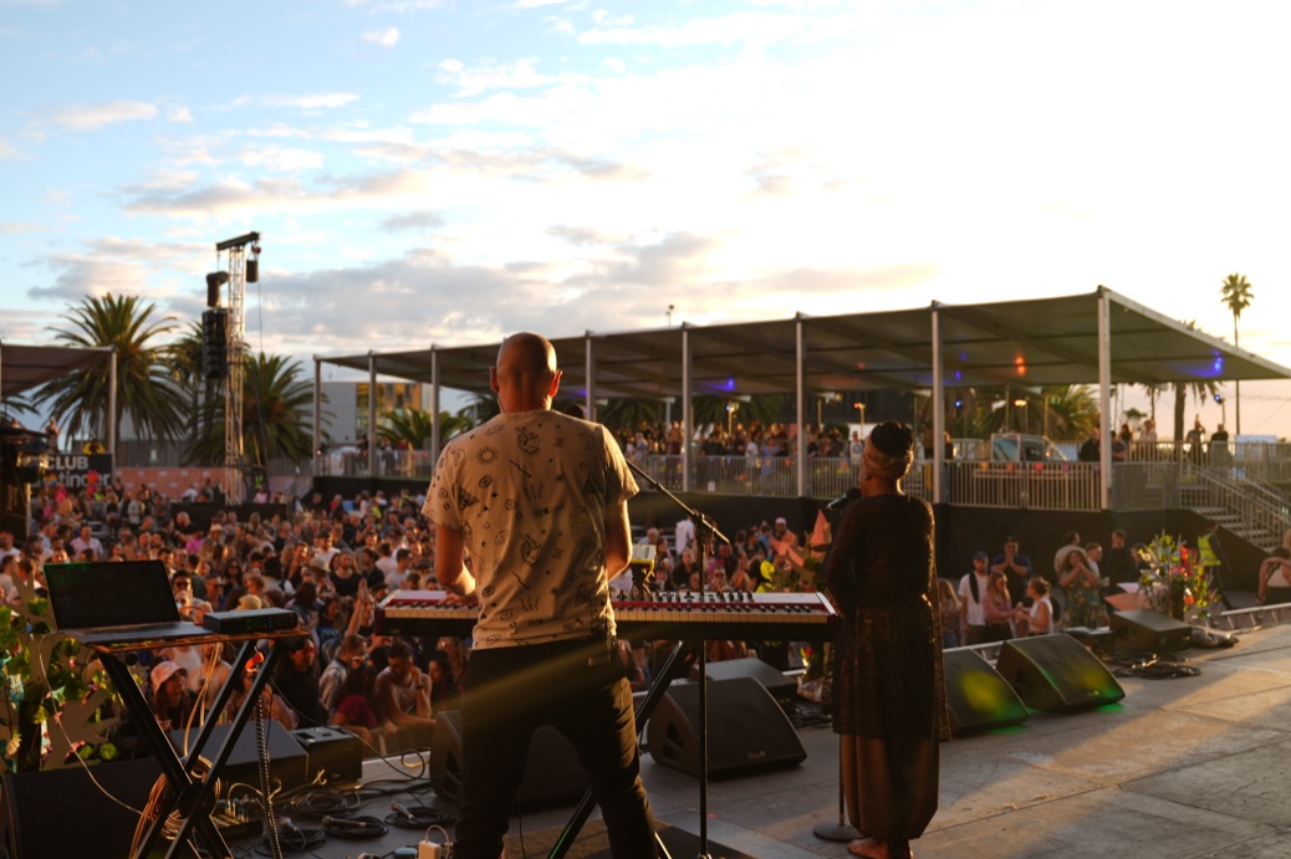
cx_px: 521
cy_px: 385
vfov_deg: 35.9
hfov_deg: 51.6
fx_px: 1326
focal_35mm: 37
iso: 64
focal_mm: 24
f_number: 2.8
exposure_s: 1/250
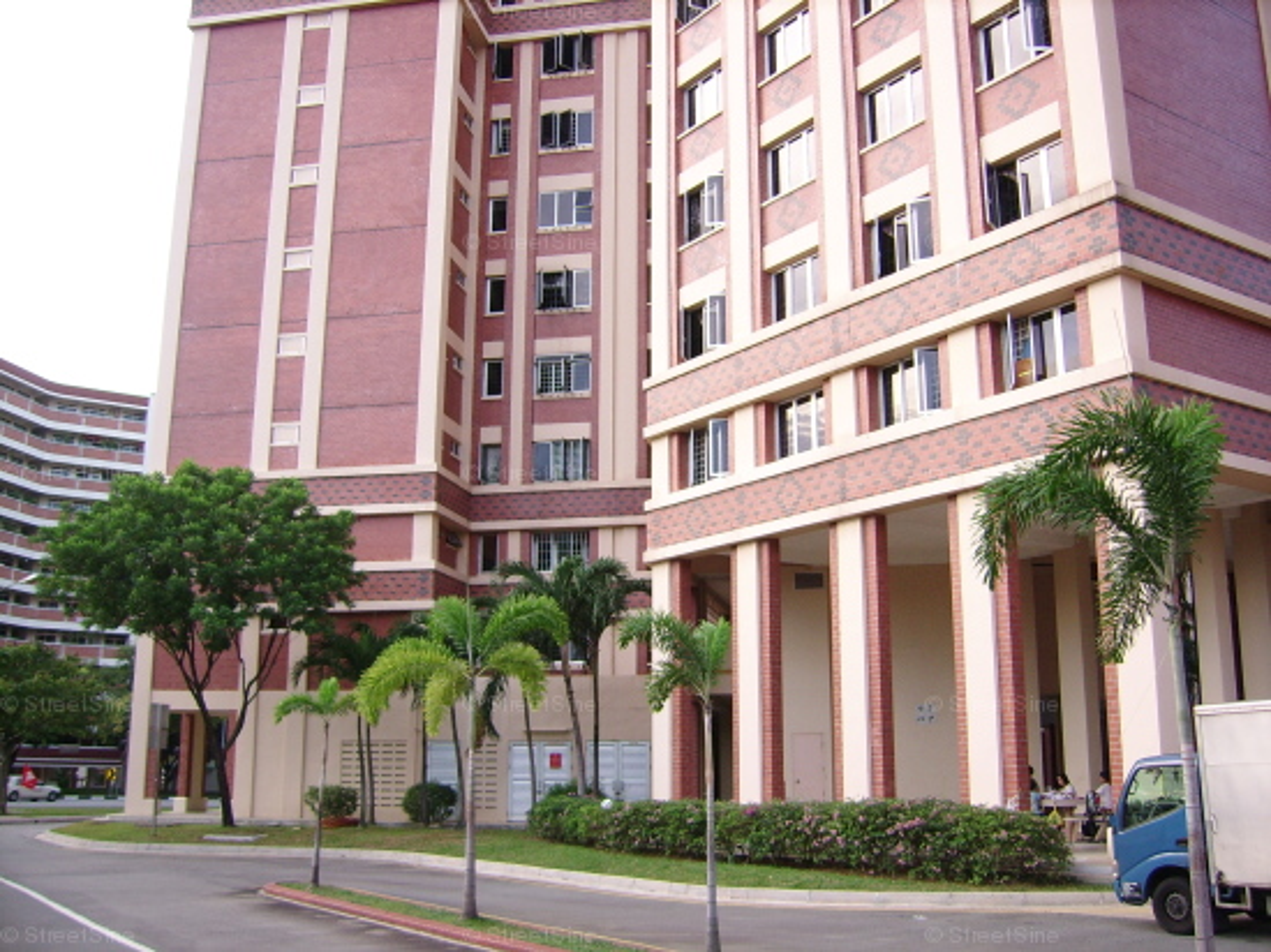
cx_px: 636
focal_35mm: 35
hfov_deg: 52.6
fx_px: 1285
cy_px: 476
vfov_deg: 40.7
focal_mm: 5.95
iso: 100
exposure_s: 1/78
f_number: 2.8
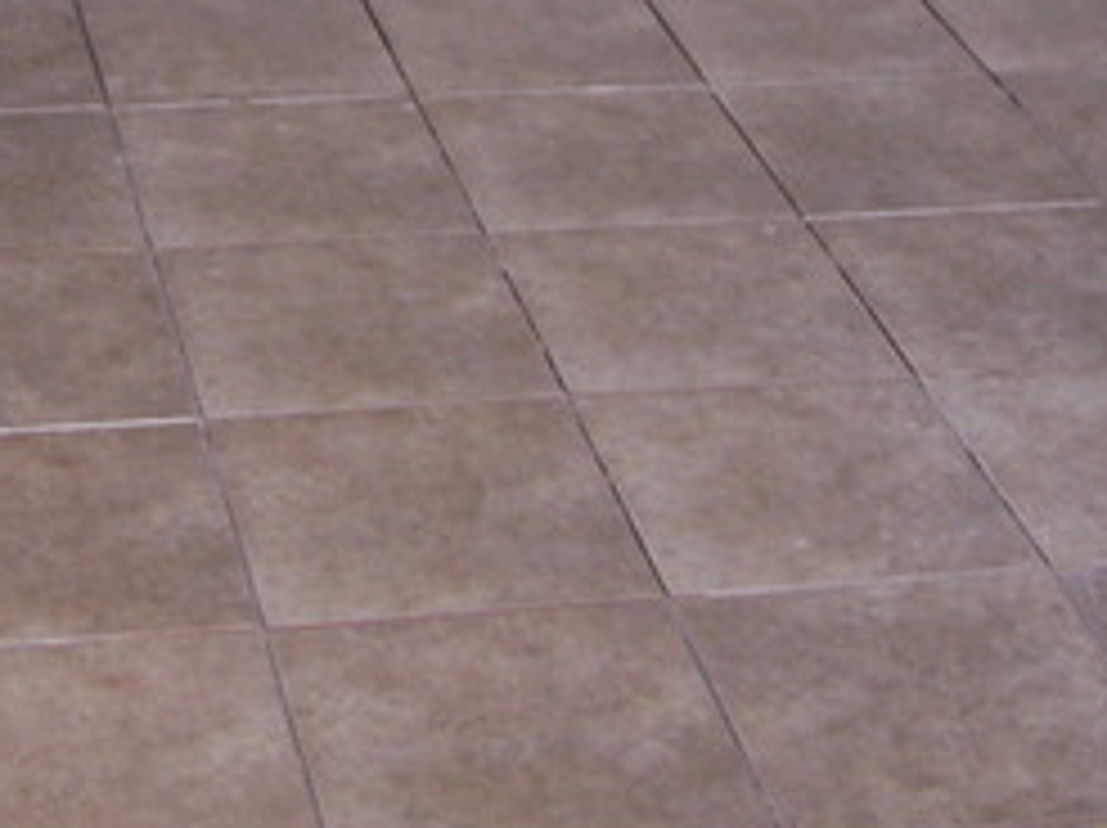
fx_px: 3163
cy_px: -40
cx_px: 230
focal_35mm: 99
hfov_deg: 19.7
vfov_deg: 14.6
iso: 140
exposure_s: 1/60
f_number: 2.8
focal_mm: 6.3
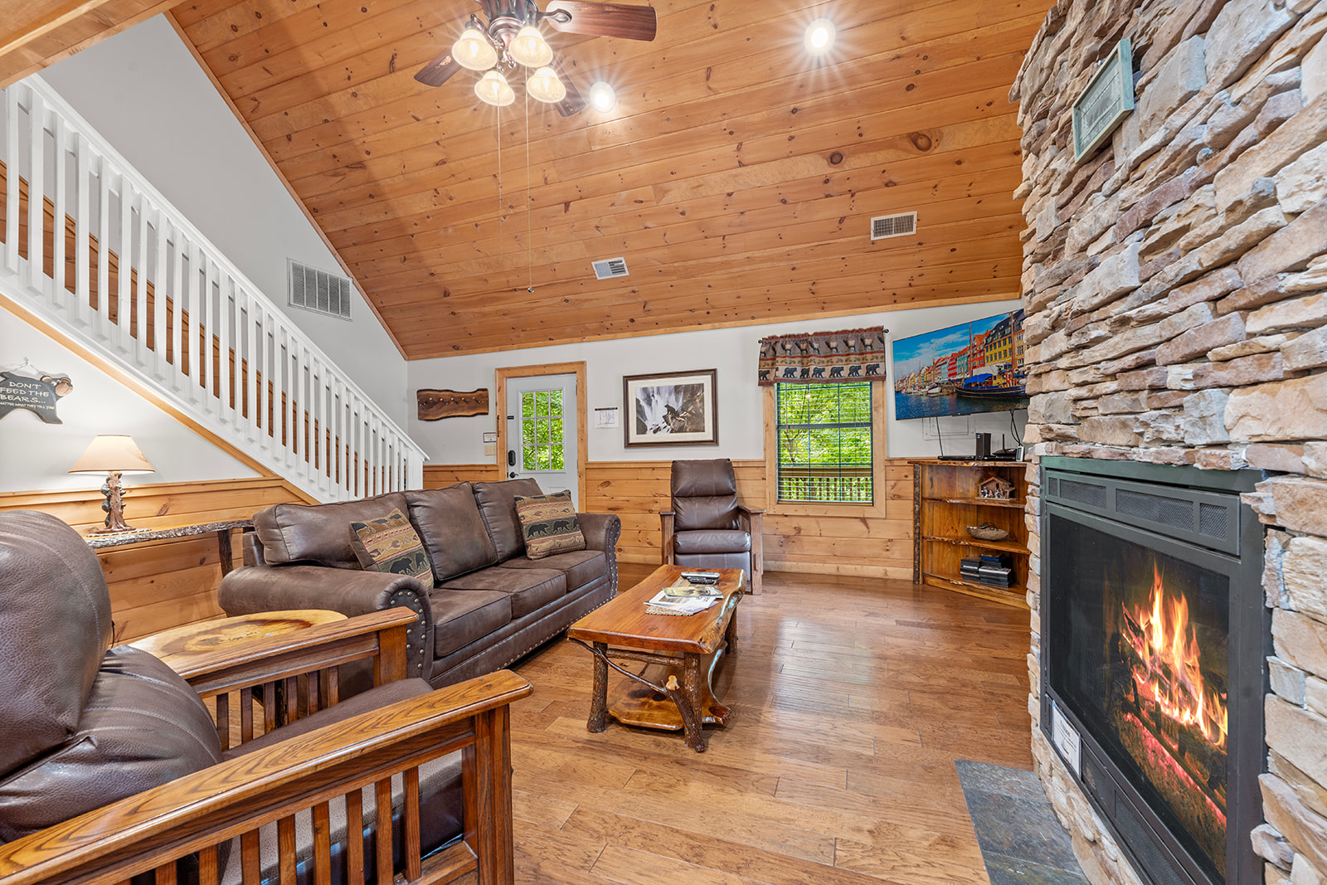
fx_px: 516
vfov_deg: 81.2
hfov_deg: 104.2
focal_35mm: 14
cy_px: 442
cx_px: 664
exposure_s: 2.5
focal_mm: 14
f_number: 9
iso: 250
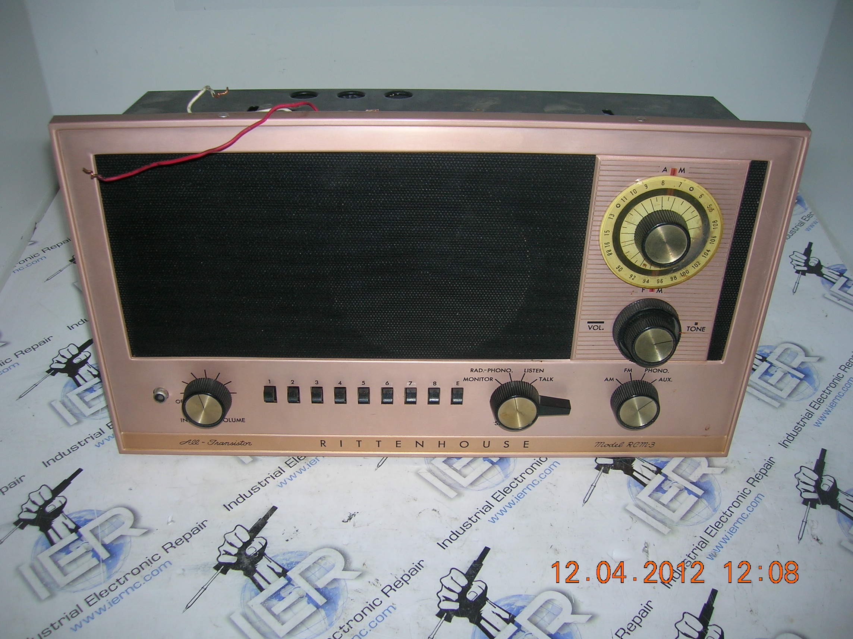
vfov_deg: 41.7
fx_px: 837
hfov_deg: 54.0
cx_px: 426
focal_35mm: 34
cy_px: 320
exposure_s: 1/60.1
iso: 50
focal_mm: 5.7
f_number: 2.9
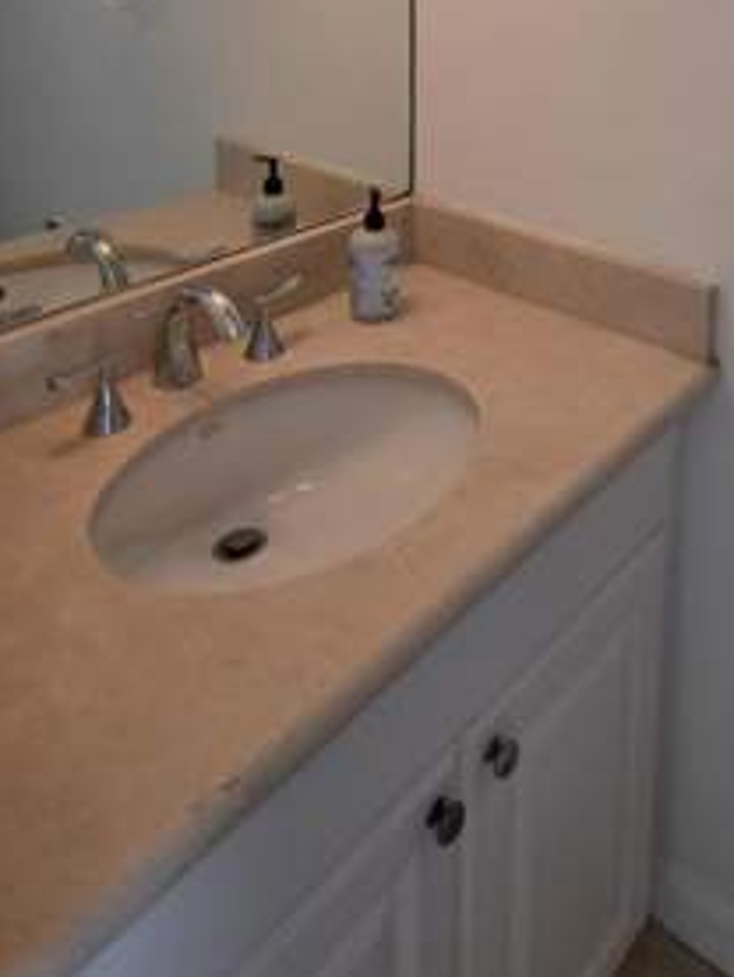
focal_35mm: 30
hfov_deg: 44.1
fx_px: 848
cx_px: 607
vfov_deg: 50.5
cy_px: 39
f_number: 1.9
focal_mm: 2.2
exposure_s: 1/120
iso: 250
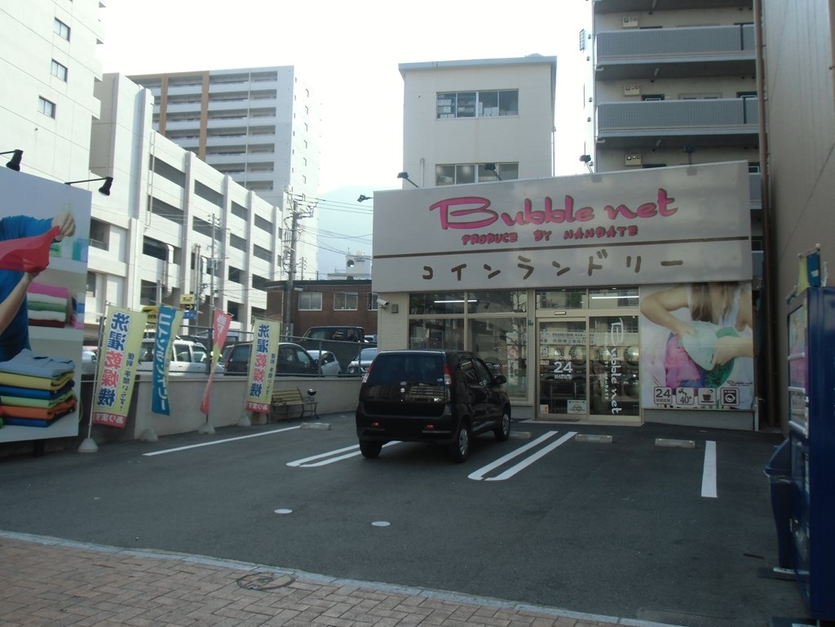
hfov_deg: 60.0
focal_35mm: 30
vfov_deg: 46.8
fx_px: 724
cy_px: 314
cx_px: 418
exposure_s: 1/320
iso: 64
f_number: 3.5
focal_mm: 5.36
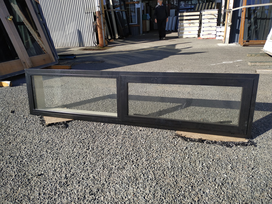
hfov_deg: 71.6
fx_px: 189
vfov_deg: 56.8
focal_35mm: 24
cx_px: 136
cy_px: 102
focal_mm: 3.94
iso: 100
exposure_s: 1/1454
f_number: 1.9
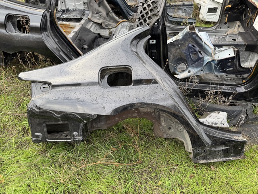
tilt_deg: -42.9
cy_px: 97
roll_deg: -1.5
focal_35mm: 24
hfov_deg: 71.6
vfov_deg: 56.8
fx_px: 179
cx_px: 129
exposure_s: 1/121
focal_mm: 6.76
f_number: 1.78
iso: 50
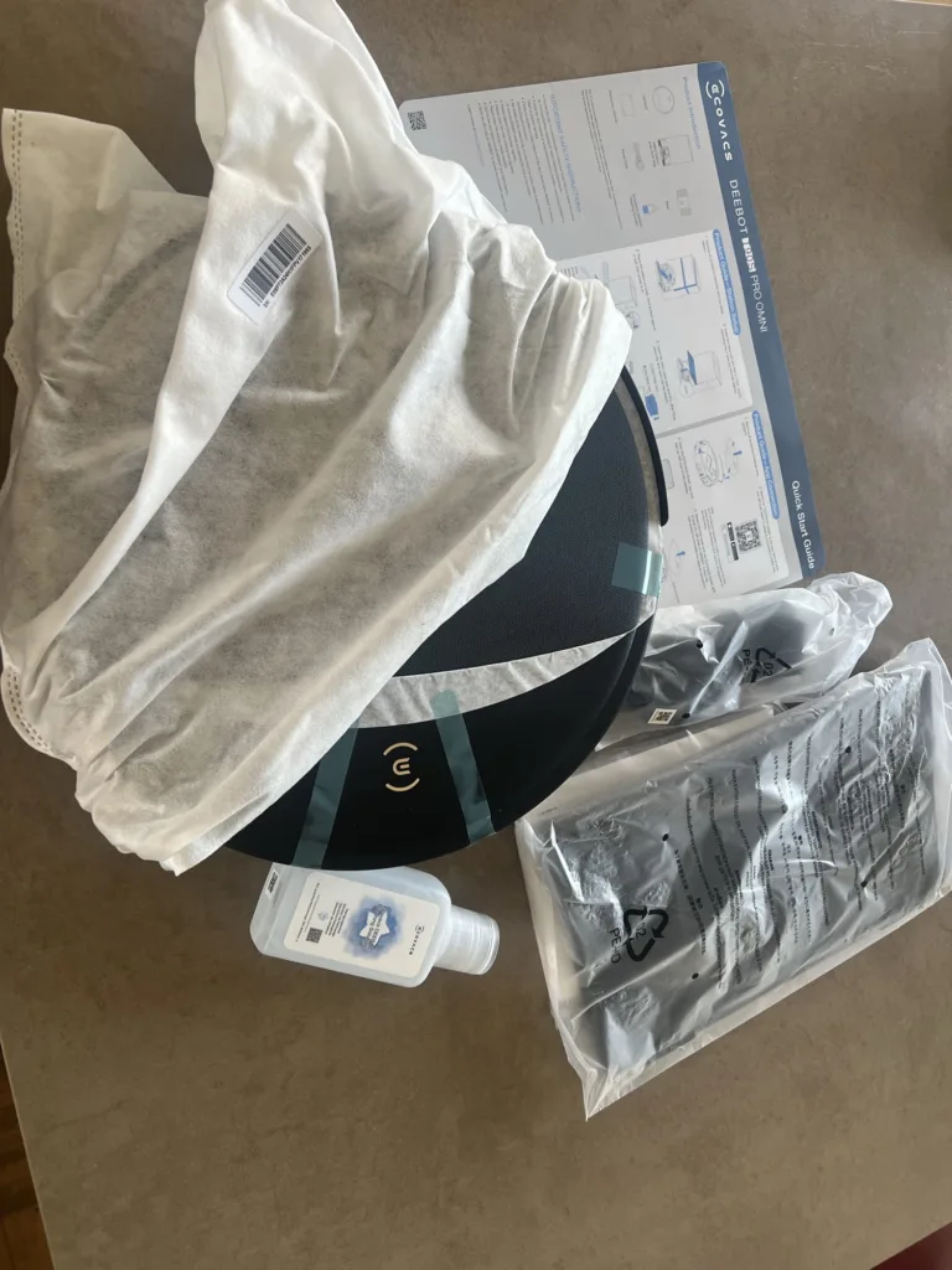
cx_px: 476
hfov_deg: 53.1
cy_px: 635
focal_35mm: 26
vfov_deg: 67.3
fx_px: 953
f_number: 1.5
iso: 80
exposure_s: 1/121
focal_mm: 5.7
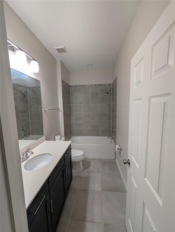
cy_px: 116
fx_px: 81
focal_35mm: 12
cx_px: 88
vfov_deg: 110.5
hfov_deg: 94.6
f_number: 1.7
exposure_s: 1/160
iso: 45
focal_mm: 2.02
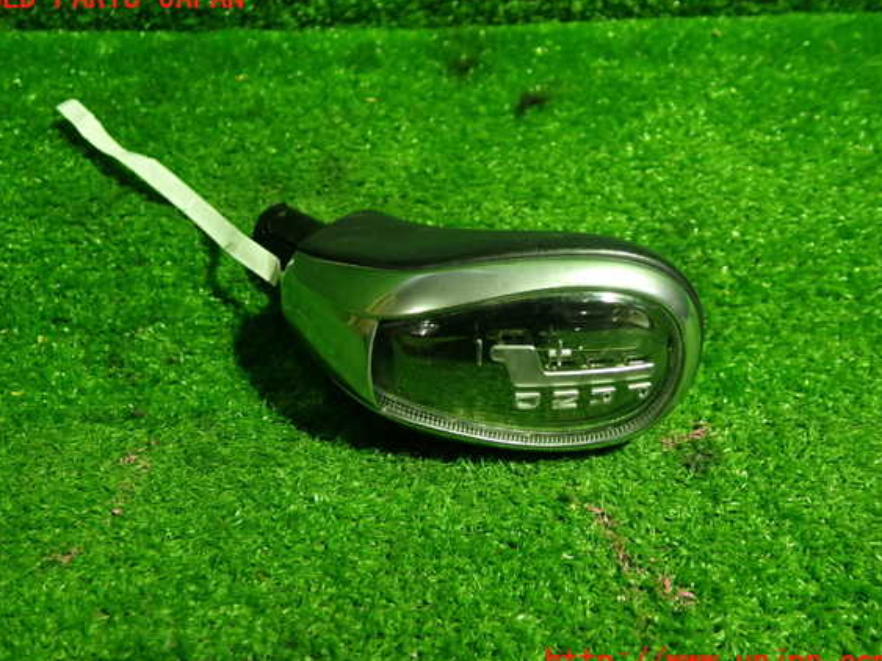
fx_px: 815
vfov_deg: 44.1
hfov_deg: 56.8
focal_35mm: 32
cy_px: 330
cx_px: 429
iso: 250
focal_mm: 5.4
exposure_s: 1/30
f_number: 2.3
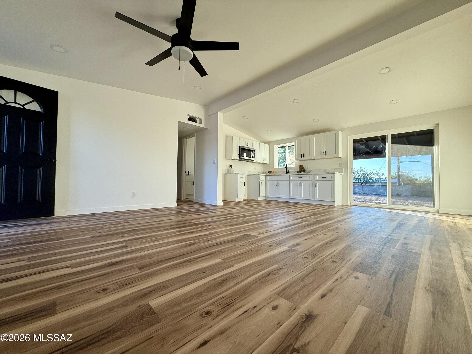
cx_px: 236
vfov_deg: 85.7
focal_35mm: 14
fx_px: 191
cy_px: 177
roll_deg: -1.5
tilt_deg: +0.8
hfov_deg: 102.1
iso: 64
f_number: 2.2
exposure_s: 1/99
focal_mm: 2.22
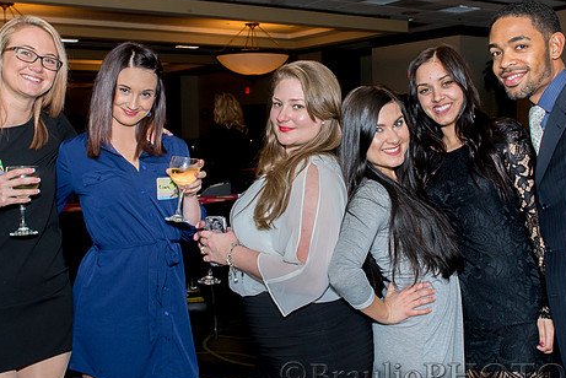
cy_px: 153
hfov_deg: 44.4
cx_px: 302
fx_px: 692
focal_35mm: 44
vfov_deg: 30.5
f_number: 7.1
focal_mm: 24
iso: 800
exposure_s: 1/100
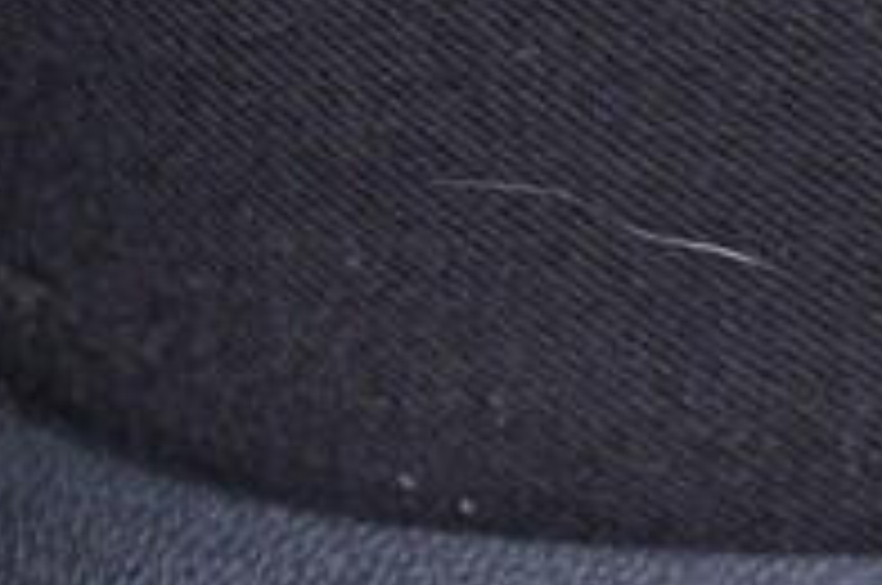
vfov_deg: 5.0
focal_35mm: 265
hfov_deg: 6.8
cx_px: 2880
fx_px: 6482
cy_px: 1382
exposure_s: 1/40
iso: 250
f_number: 2.8
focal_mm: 24
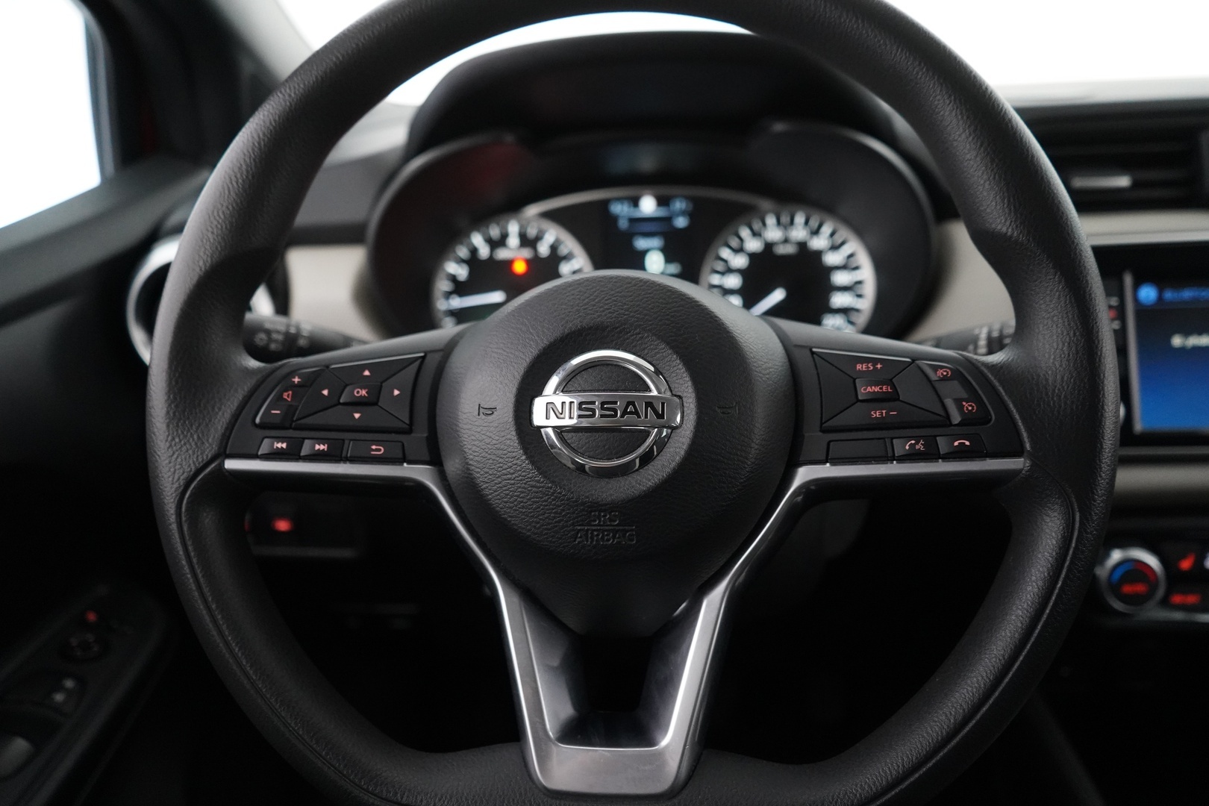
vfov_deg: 46.4
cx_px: 604
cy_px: 403
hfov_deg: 65.5
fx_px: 940
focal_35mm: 28
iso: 6400
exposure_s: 1/60
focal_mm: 28
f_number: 3.5
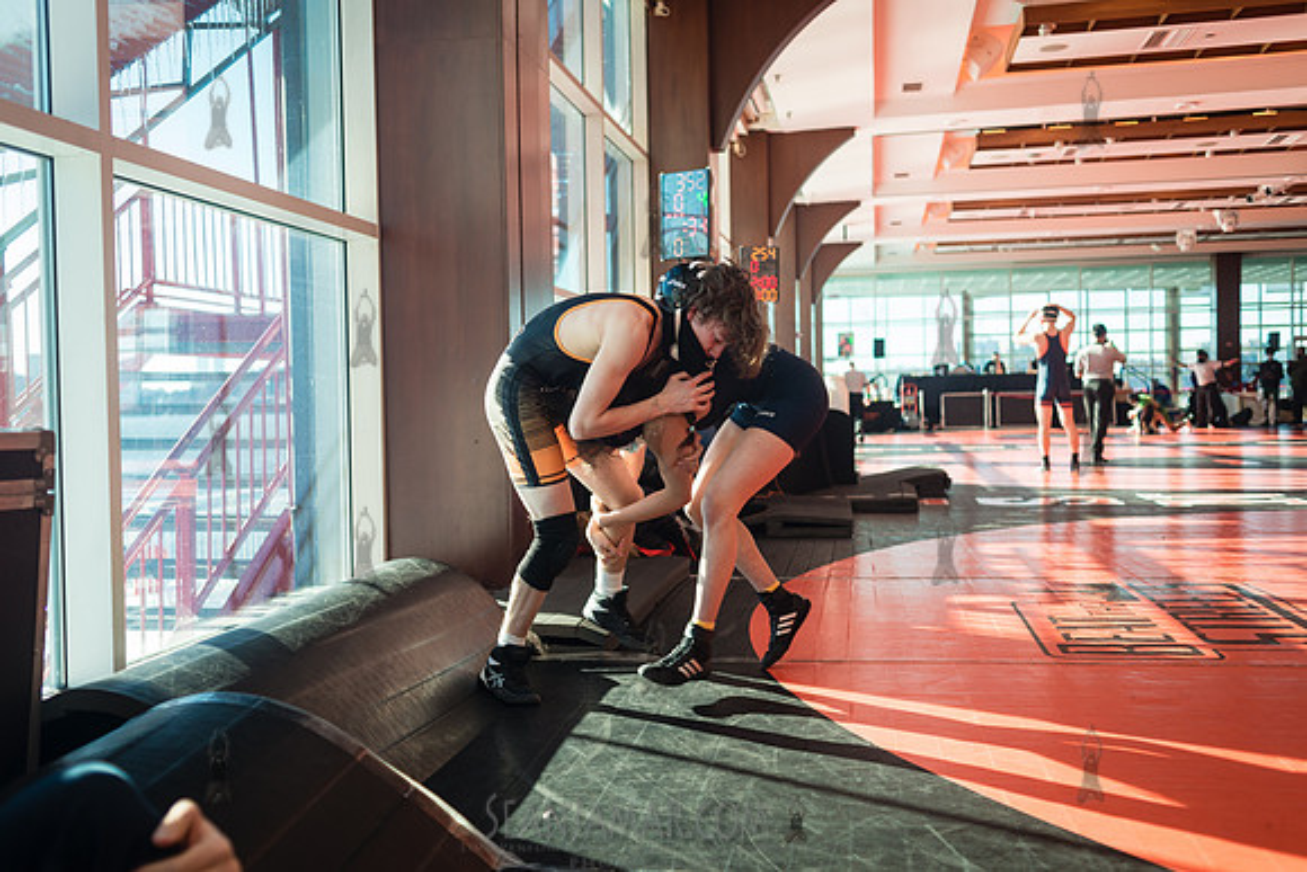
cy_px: 436
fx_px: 1271
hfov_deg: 54.4
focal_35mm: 35
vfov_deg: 37.9
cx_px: 654
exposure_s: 1/400
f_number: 3.5
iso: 400
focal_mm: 35
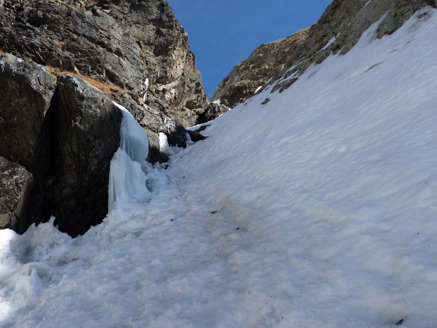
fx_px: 341
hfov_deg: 65.3
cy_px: 164
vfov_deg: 51.4
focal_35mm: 27
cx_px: 218
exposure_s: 1/250
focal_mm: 4.8
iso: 80
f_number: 5.6
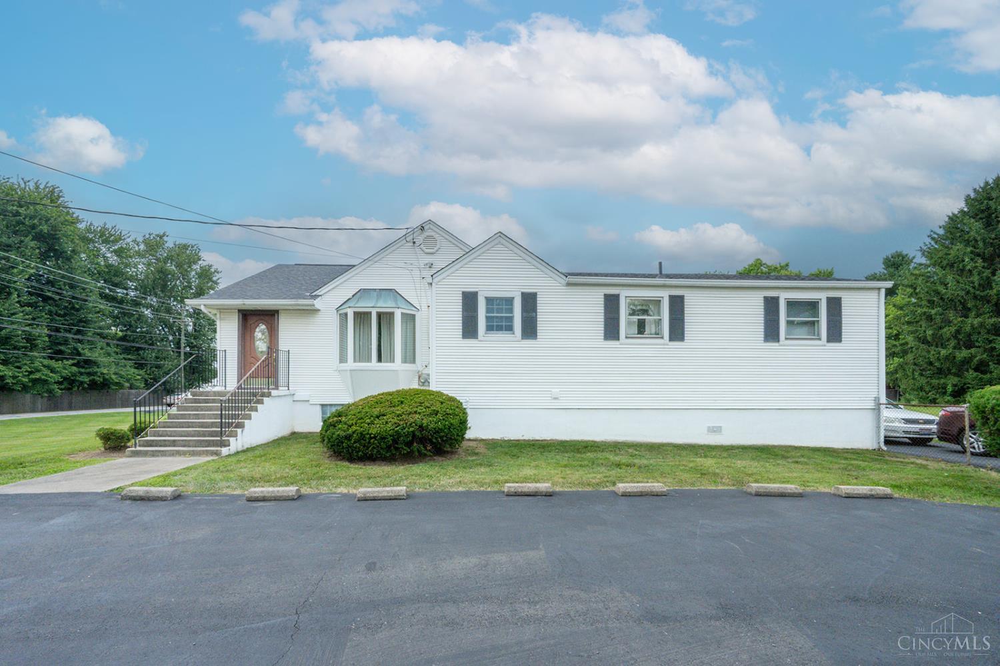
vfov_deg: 81.2
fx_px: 389
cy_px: 333
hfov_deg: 104.3
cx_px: 500
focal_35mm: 14
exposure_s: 1/200
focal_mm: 14
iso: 2000
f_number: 22
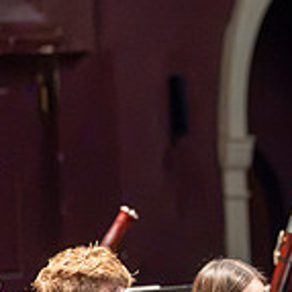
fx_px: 3617
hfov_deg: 4.6
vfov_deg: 4.6
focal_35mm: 379
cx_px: 539
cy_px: 128
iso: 16000
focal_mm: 110
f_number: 2.8
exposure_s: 1/640
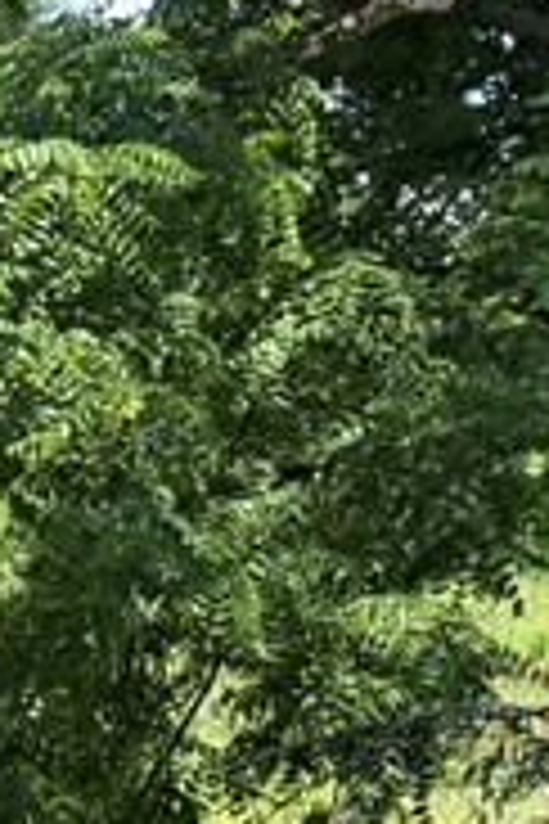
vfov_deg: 13.7
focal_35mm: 140
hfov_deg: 7.8
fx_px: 3202
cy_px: 1265
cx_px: -1354
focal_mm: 6.76
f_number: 1.78
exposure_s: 1/1618
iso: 100
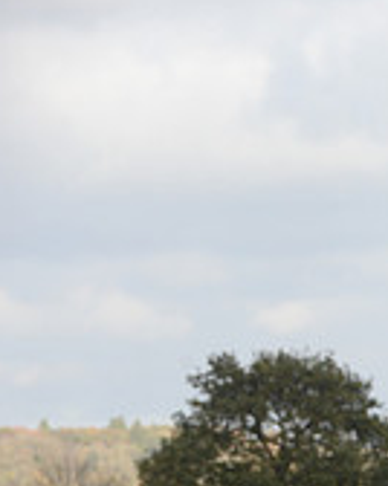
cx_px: 831
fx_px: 6068
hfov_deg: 3.6
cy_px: 521
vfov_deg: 4.6
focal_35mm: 422
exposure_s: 1/1000
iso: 800
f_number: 6.3
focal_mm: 130
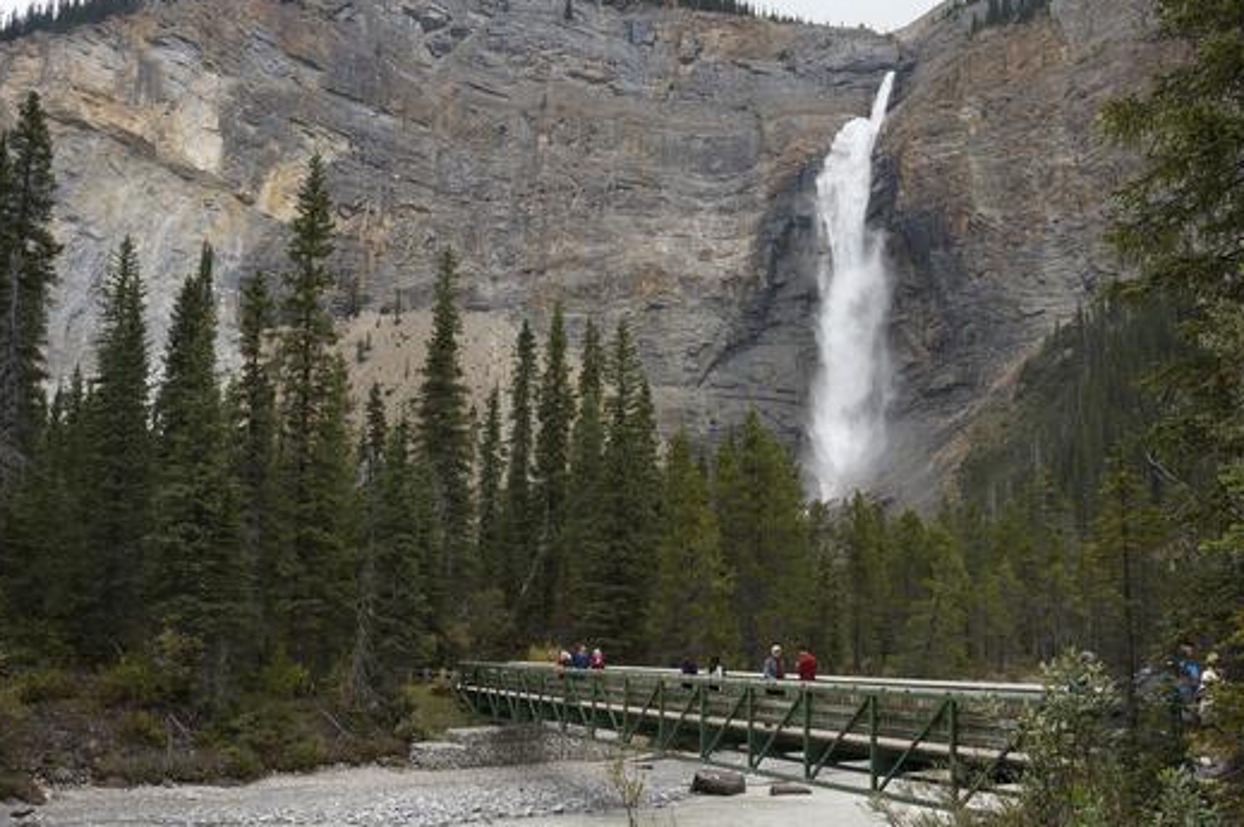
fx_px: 1277
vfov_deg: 35.9
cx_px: 738
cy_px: 435
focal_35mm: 37
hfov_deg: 51.6
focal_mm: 20
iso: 100
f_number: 8
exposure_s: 1/125
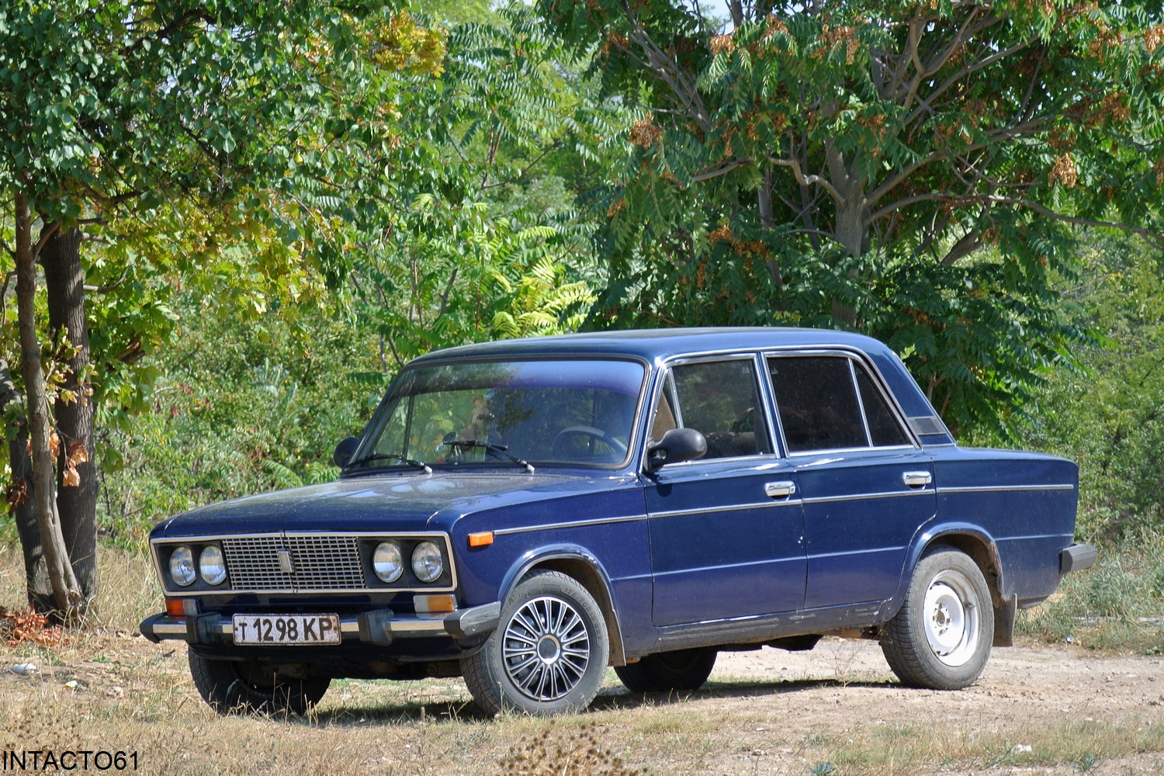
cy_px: 388
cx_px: 582
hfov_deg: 11.5
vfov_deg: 7.7
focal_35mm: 179
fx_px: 5787
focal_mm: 66.4
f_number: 4.5
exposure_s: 1/320
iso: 100
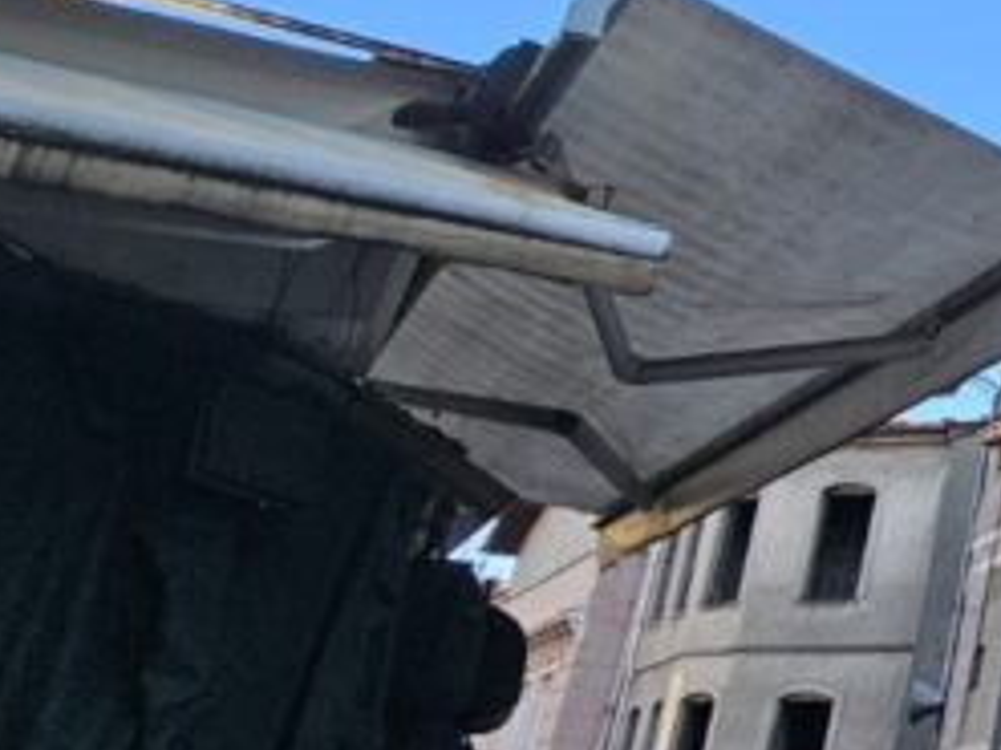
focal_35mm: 54
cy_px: 178
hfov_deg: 21.8
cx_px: 1816
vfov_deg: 26.6
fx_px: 1561
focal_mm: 2.2
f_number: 2.2
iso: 50
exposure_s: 1/420
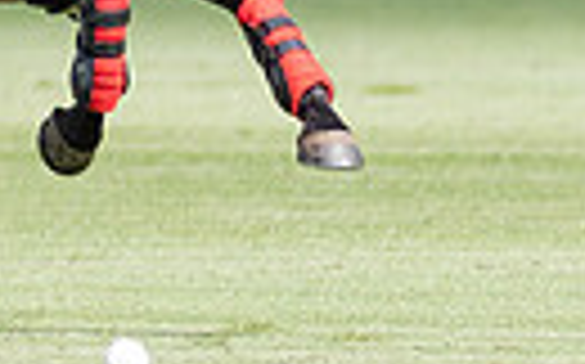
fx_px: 54574
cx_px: 324
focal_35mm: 3426
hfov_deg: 0.6
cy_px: -46
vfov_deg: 0.4
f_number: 2.8
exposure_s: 1/5000
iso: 250
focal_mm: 300
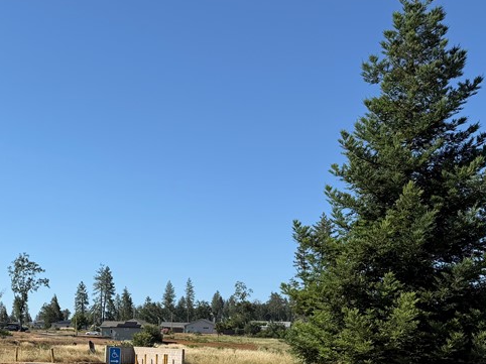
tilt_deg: -1.9
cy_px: 325
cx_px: 44
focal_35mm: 51
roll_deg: -0.2
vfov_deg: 27.5
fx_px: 716
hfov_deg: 35.2
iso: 80
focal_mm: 6.76
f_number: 1.78
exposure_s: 1/4405
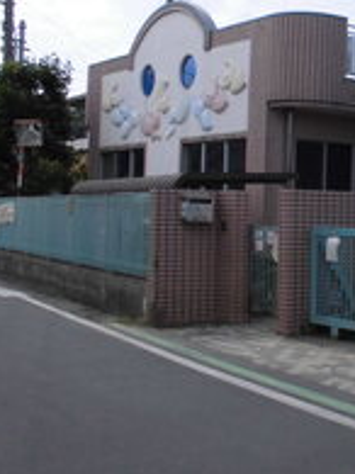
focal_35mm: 60
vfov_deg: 32.0
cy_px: 175
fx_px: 821
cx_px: 496
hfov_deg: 21.4
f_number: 3.5
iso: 100
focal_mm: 4.6
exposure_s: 1/400
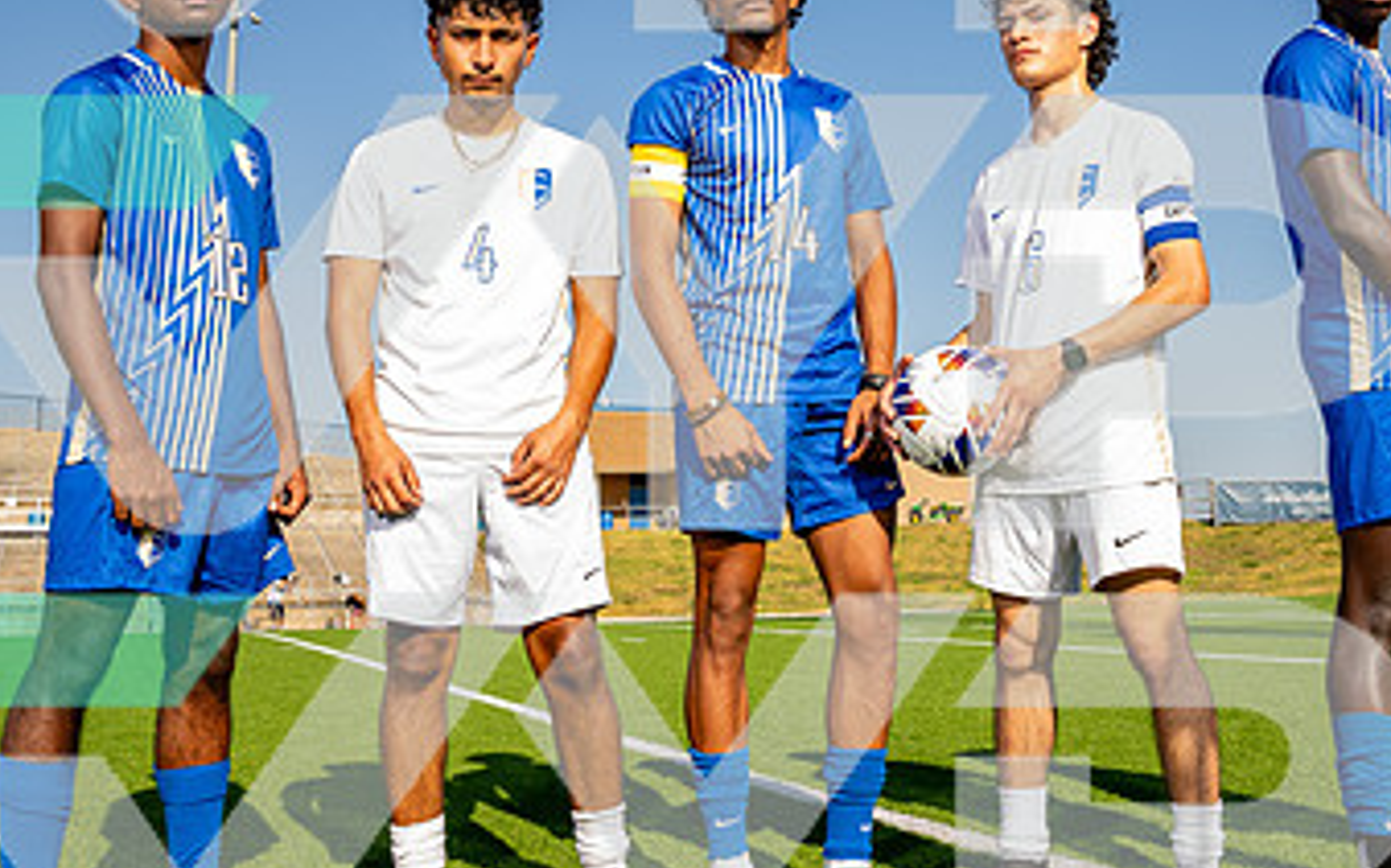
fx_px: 1592
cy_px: 315
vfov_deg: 30.4
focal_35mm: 42
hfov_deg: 46.7
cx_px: 889
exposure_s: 1/125
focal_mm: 24
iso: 50
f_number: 7.1
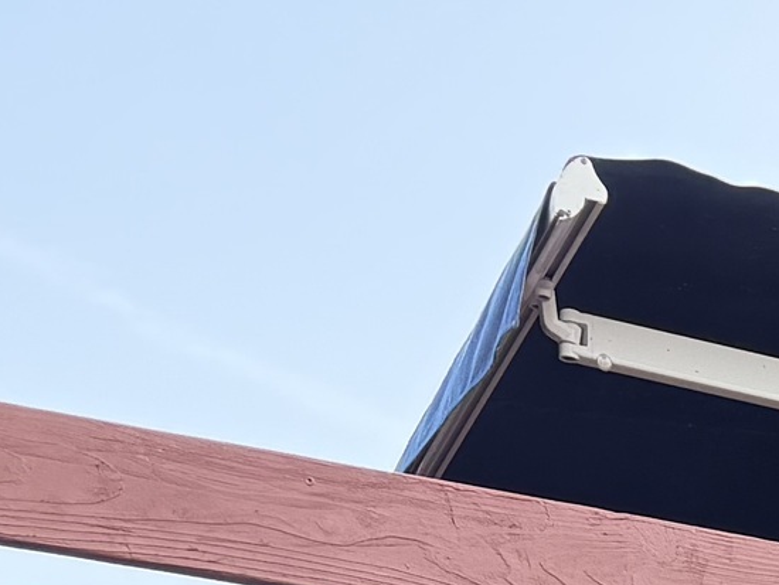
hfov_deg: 13.2
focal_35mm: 134
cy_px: 1552
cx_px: 1422
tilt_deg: -0.3
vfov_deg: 9.4
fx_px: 3017
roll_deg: -0.6
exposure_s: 1/277
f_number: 1.78
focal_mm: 6.76
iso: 80
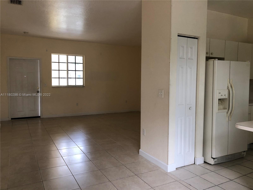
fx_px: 205
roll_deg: -0.3
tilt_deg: -4.7
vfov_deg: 49.7
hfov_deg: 63.4
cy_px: 95
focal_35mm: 28
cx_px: 126
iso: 40
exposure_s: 1/24
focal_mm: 4
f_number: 1.8
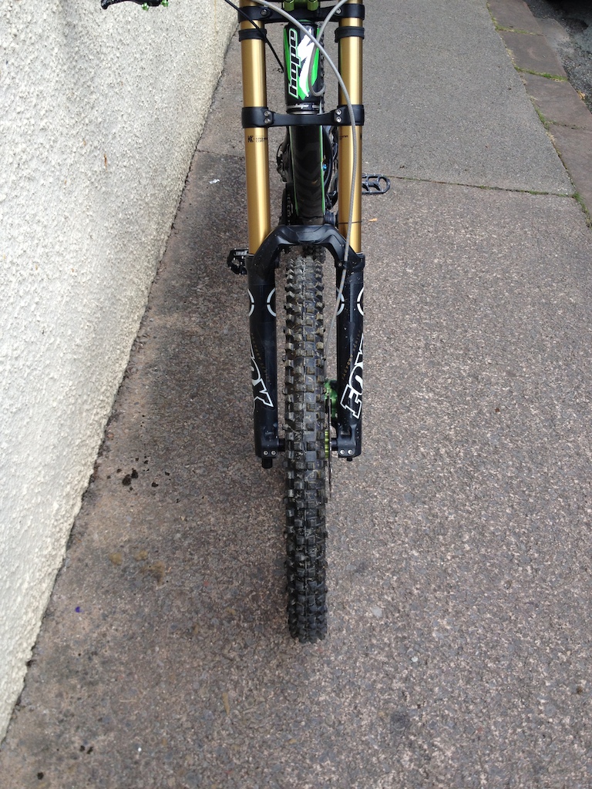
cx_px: 296
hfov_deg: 40.7
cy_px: 394
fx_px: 798
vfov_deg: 52.6
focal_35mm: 35
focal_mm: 4.28
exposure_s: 1/347
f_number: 2.4
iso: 50
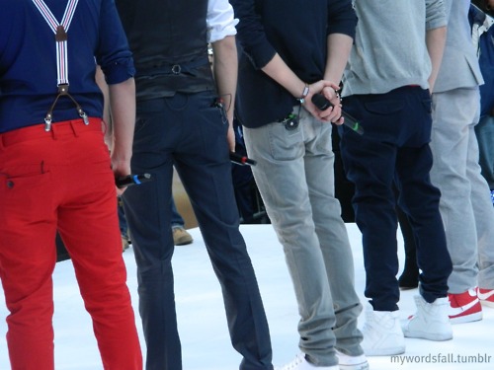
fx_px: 1841
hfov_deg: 15.3
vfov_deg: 11.5
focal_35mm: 129
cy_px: 185
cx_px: 247
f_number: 4.7
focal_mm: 23.2
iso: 400
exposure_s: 1/80
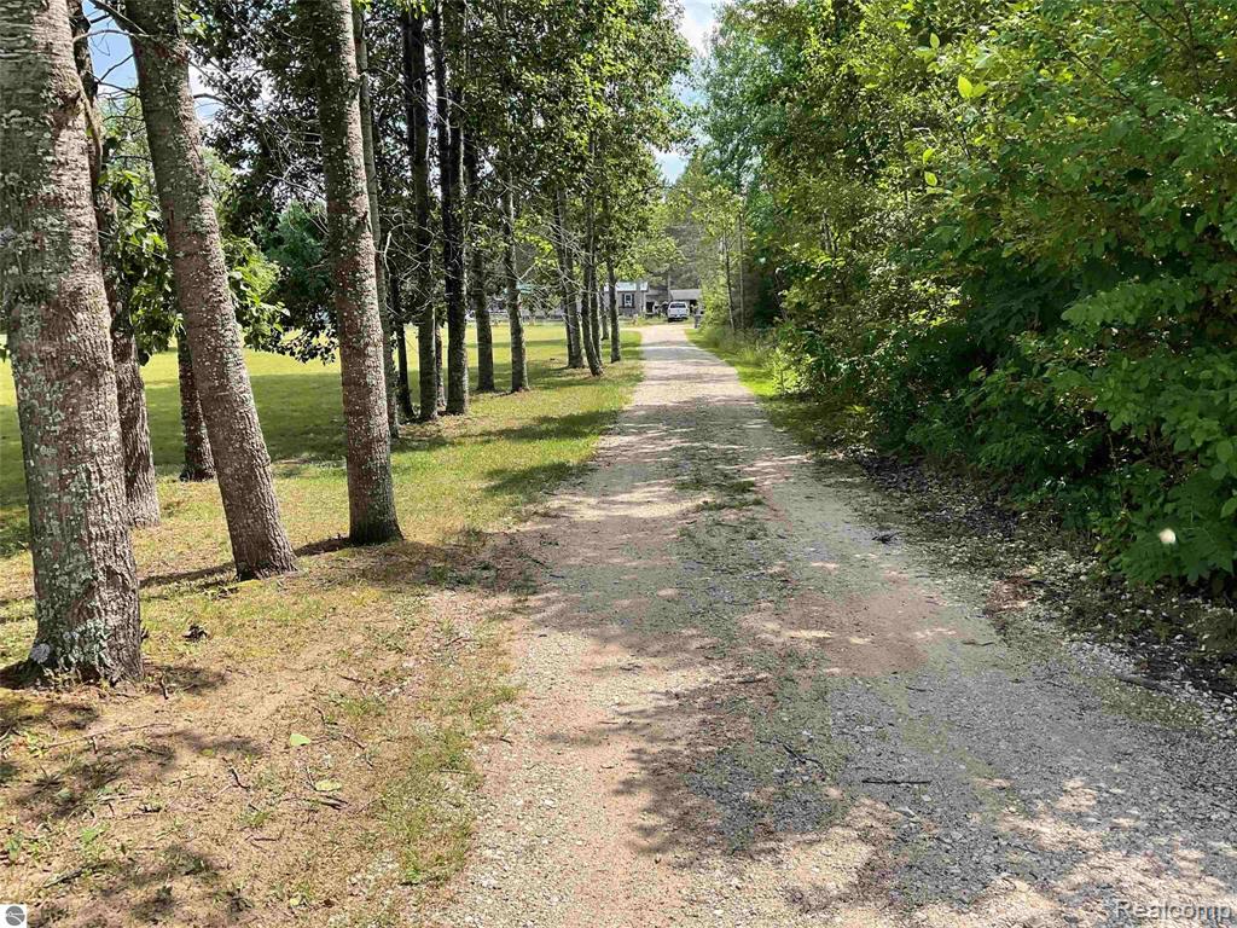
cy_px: 464
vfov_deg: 48.2
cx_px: 618
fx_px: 1036
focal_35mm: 29
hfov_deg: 61.7
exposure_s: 1/635
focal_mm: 3
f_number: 1.8
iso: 16
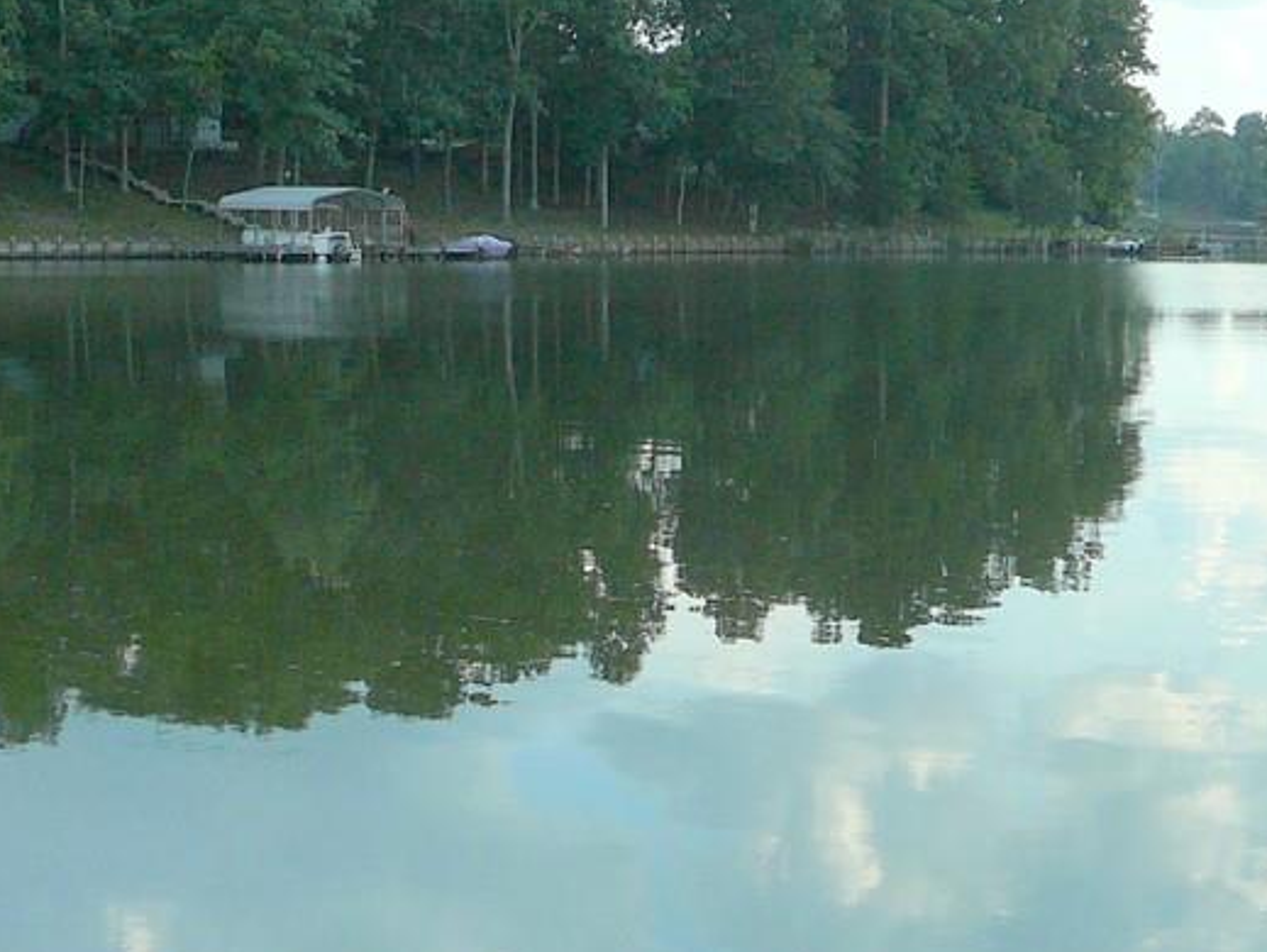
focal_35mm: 69
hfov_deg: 27.9
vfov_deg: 21.3
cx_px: 889
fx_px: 2527
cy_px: 517
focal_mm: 5.2
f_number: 2.8
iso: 80
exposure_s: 1/800
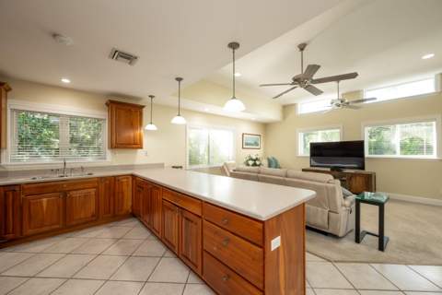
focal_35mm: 14
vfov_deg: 81.0
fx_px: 172
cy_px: 148
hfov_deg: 104.1
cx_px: 221
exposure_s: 1/60
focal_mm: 14
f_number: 8
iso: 1250
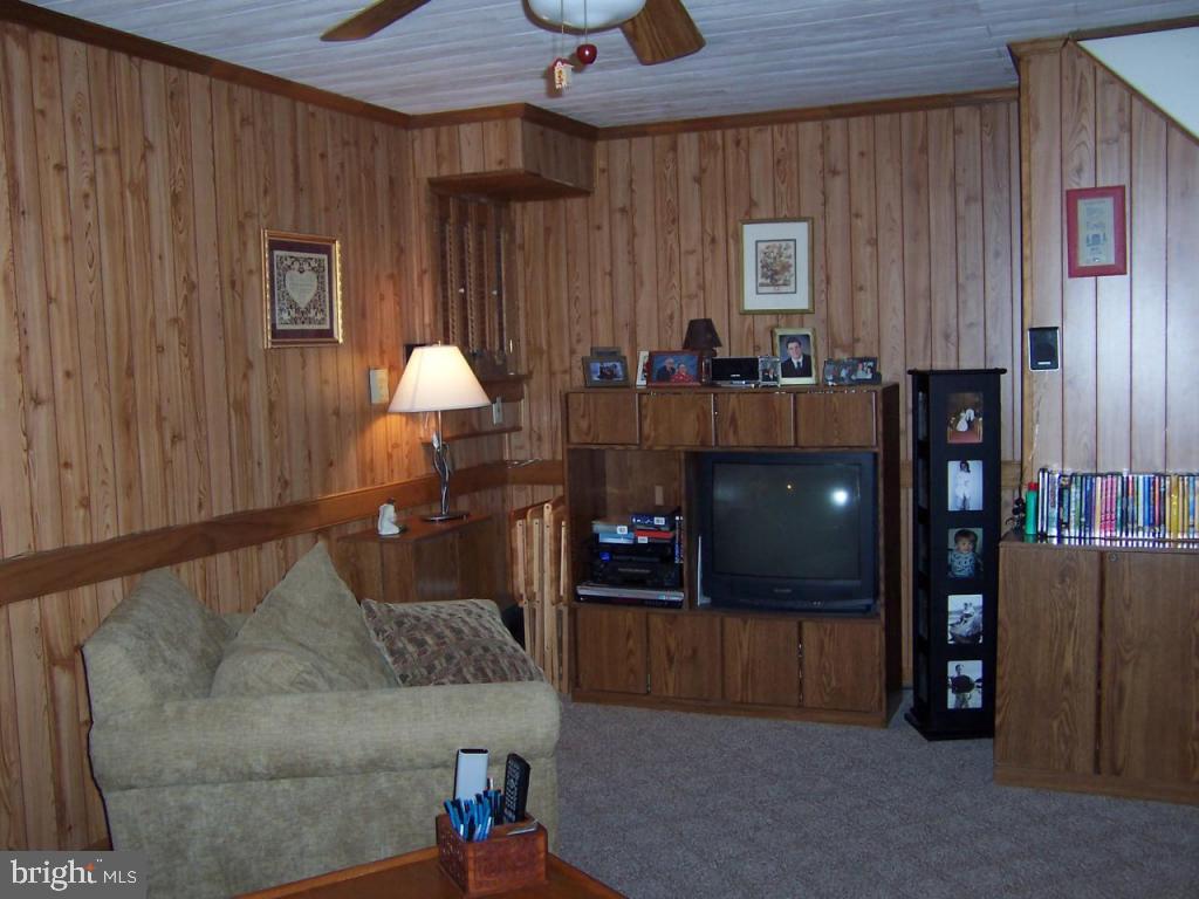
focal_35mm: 36
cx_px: 600
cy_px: 450
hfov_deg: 51.4
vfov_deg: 39.7
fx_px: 1247
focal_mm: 5.6
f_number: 2.8
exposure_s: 1/60
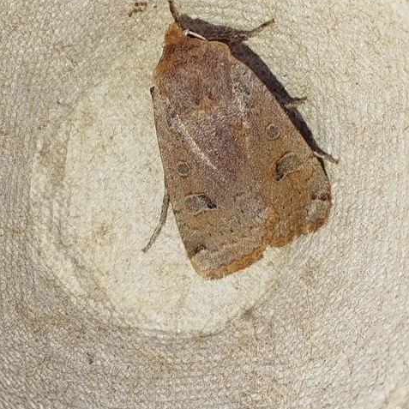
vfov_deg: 18.1
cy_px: 154
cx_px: 204
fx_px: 1283
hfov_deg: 18.1
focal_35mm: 96
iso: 80
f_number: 1.7
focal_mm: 5.31
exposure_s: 1/50
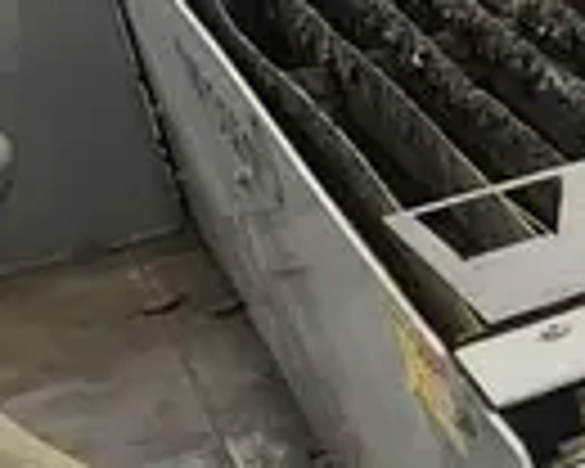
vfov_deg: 20.4
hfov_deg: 13.9
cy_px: 25
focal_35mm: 73
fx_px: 1264
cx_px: 1508
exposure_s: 1/60
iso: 250
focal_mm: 2.2
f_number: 2.2
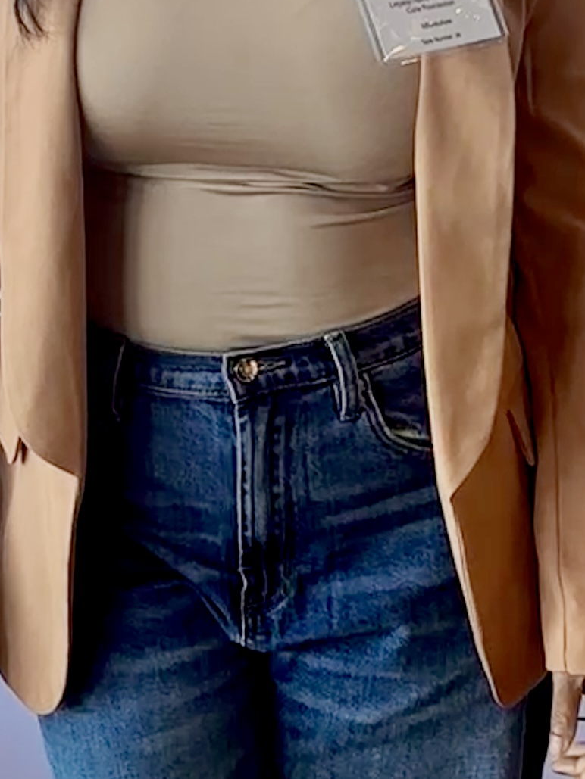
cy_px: 317
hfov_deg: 15.7
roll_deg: -2.9
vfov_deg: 20.8
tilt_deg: -23.0
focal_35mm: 94
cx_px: 309
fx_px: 2118
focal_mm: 6.86
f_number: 1.78
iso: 125
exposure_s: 1/120
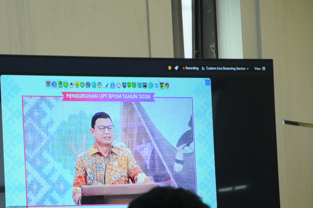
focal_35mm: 223
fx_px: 1936
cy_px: 134
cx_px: 84
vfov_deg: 6.1
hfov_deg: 9.2
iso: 1250
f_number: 5.6
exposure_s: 1/100
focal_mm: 98
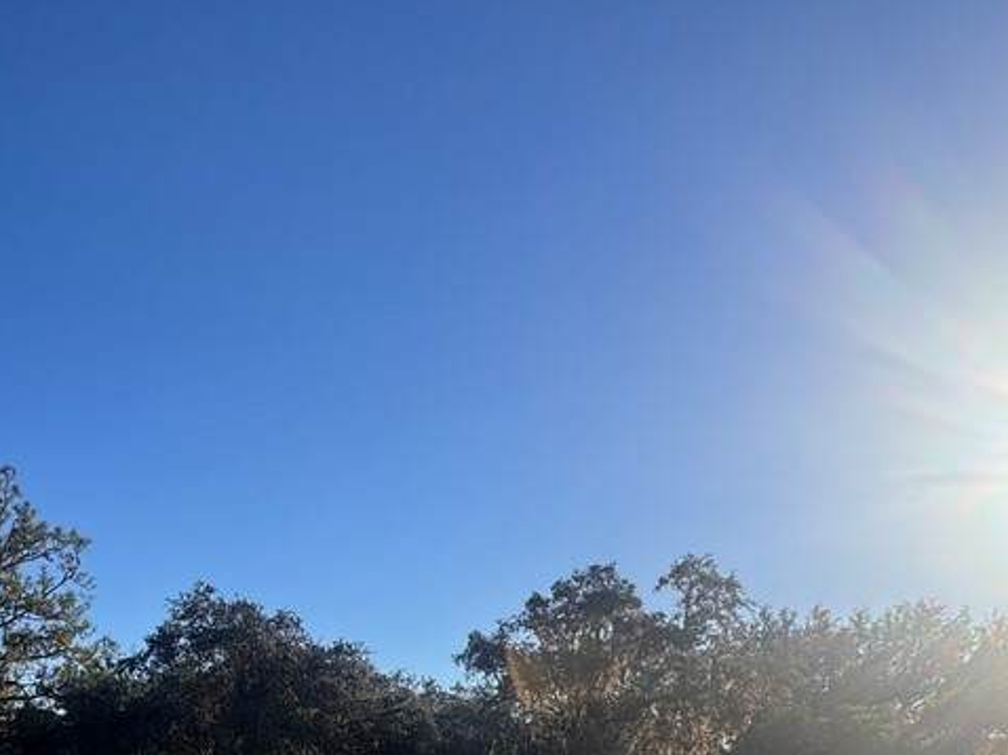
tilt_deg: +1.0
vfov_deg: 40.8
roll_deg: -0.9
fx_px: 873
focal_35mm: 30
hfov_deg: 56.1
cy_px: 757
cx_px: 215
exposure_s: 1/1256
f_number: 2.2
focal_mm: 2.22
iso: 40
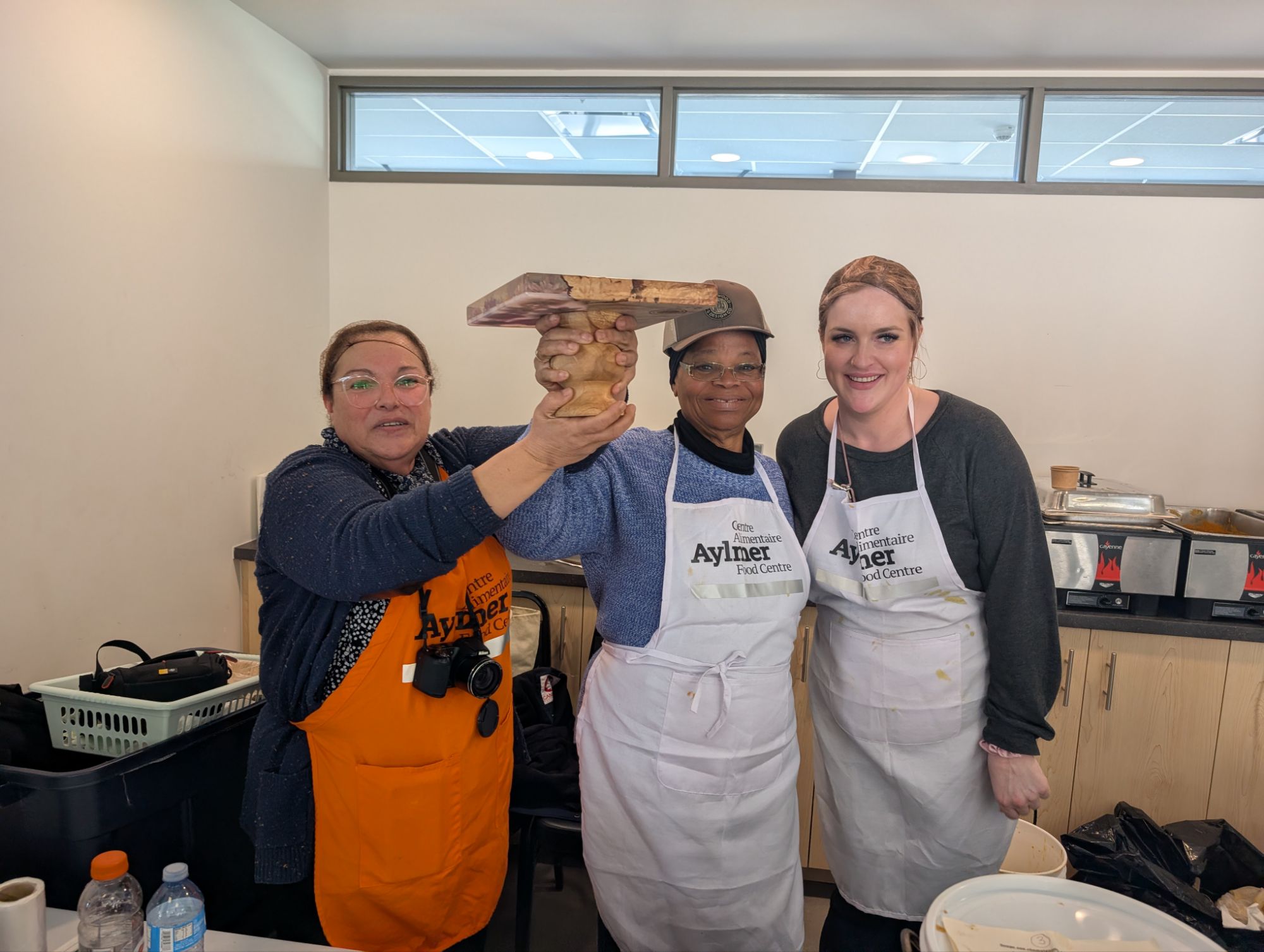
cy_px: 476
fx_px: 878
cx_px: 632
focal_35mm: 24
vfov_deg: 56.9
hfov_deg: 71.5
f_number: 1.68
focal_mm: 6.9
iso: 59
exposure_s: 1/120
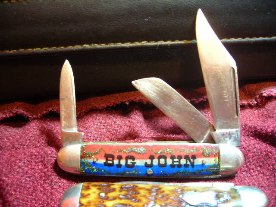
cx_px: 138
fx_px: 303
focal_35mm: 38
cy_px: 104
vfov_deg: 37.7
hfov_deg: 49.0
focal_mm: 6.3
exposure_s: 1/3.6
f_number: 3.2
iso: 200
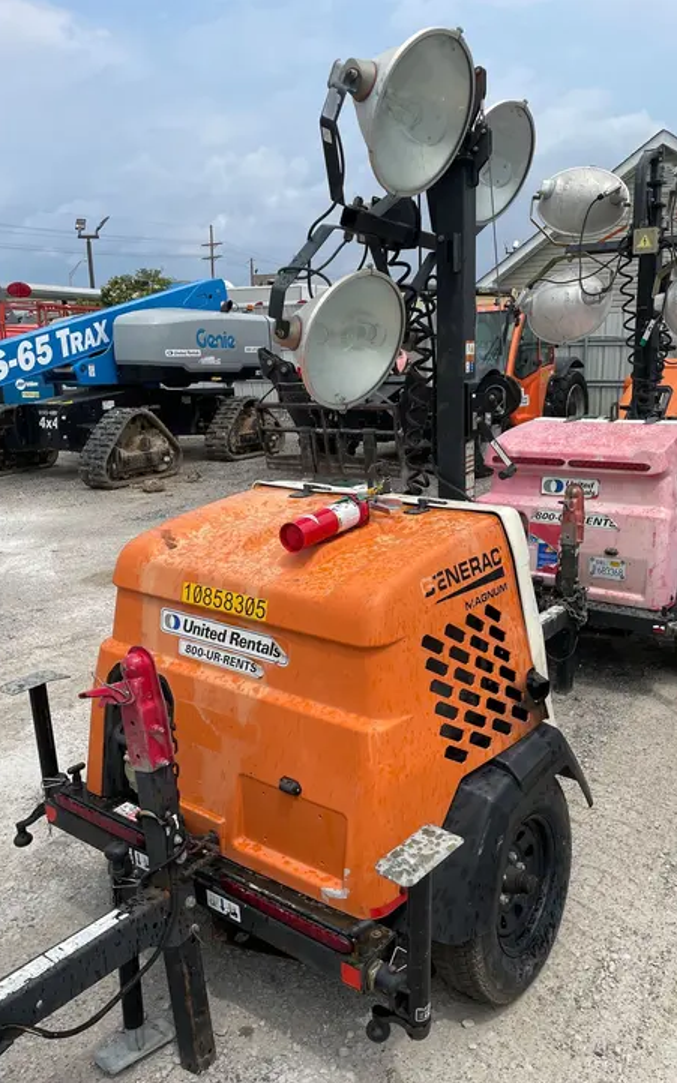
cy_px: 548
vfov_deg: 66.5
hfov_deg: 44.4
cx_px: 381
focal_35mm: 28
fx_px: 827
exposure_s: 1/4831
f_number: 1.6
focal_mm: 4.2
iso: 50
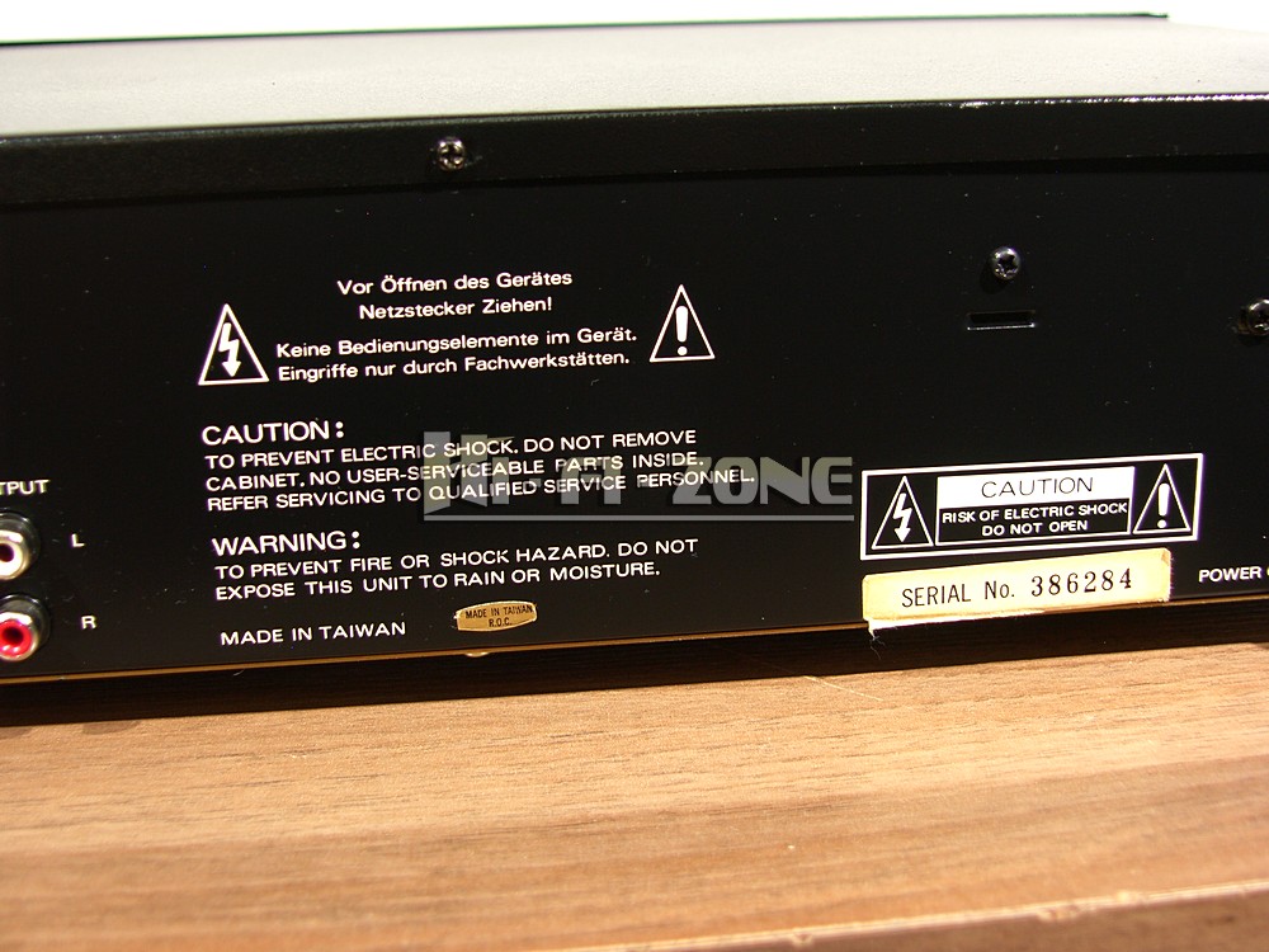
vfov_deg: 29.1
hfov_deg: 38.2
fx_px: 1833
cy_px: 476
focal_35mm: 50
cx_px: 634
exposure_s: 1/50
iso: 50
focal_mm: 12.9
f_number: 2.5
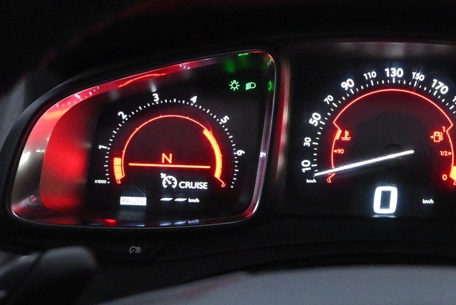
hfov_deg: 26.0
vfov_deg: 18.0
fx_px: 959
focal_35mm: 76
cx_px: 394
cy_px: 161
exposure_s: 1/125
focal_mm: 22.5
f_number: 4
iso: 10000
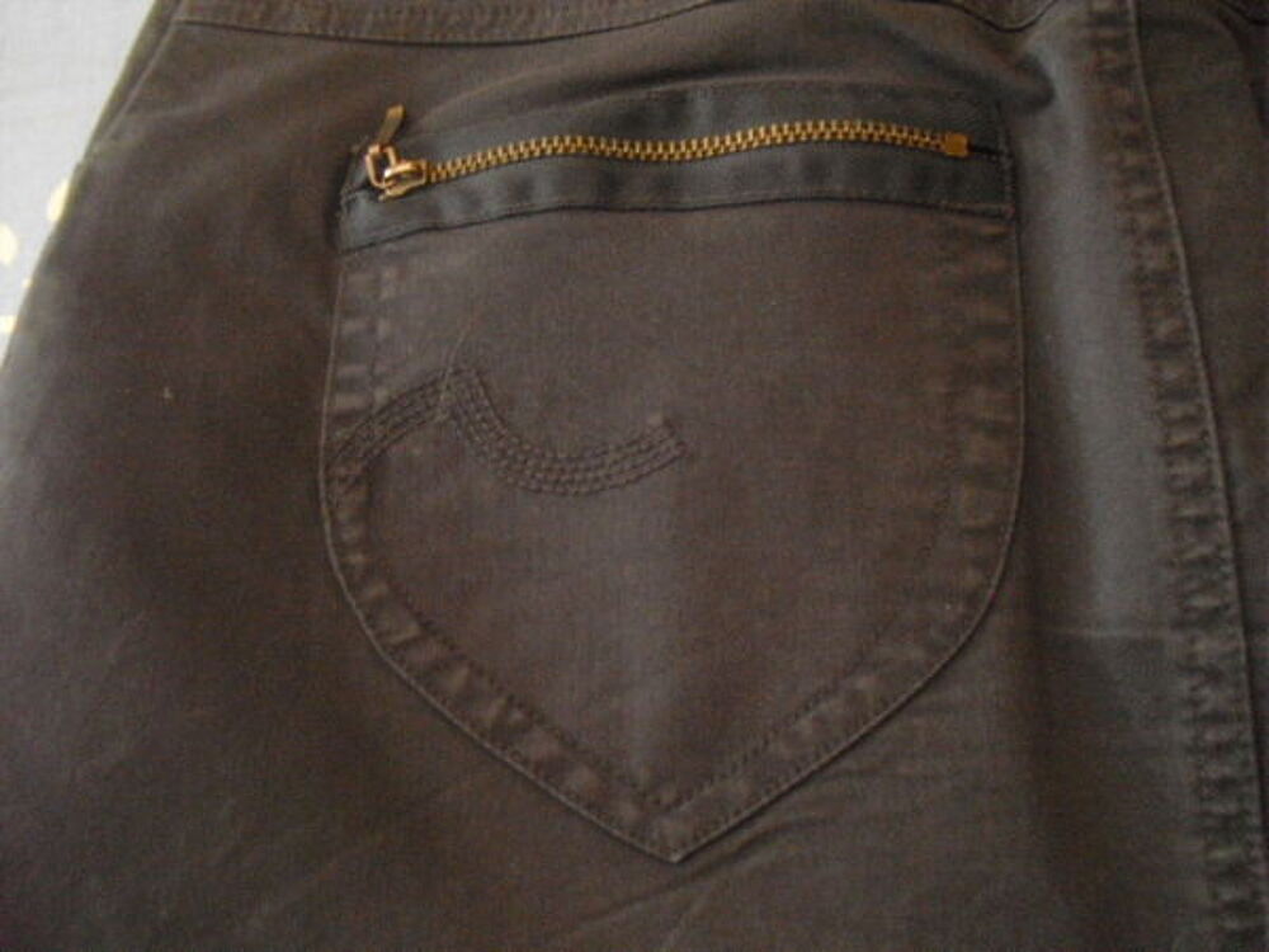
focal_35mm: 36
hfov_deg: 51.4
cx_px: 634
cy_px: 476
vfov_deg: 39.7
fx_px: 1320
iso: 800
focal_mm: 6.3
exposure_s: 1/8
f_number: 3.1
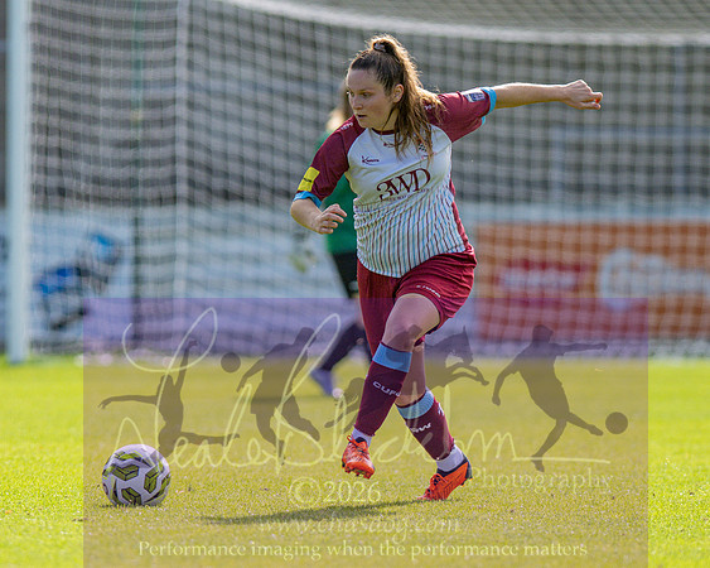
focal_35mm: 670
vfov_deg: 2.3
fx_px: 14064
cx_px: 280
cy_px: 315
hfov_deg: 2.9
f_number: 2.8
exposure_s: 1/3200
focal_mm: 300
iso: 200
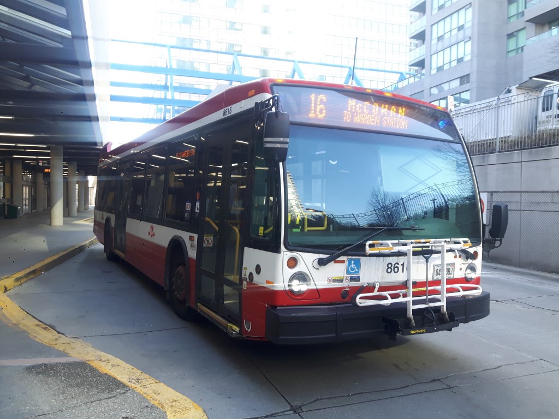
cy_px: 210
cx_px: 280
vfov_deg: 45.4
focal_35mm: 31
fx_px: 501
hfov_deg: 58.4
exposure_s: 1/104
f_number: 1.9
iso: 40
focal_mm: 3.7
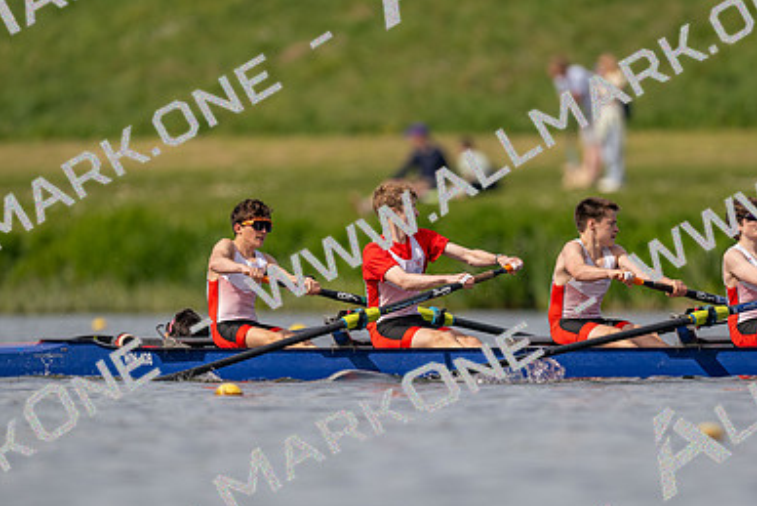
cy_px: 316
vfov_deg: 1.5
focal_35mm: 896
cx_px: 486
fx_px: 18847
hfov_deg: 2.3
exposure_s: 1/2500
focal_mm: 600
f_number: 4
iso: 220
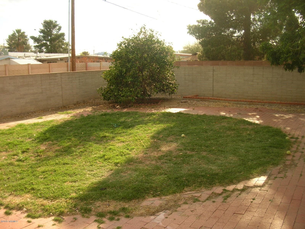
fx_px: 308
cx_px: 152
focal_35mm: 35
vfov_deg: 40.7
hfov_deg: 52.6
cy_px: 114
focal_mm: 5.8
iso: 50
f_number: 2.8
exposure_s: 1/438
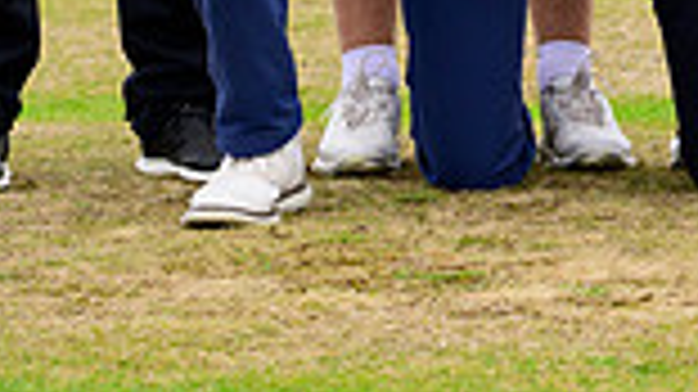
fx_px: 8694
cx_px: 820
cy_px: -471
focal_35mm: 470
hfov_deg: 4.6
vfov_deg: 2.6
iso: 800
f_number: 6.3
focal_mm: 120
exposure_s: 1/800
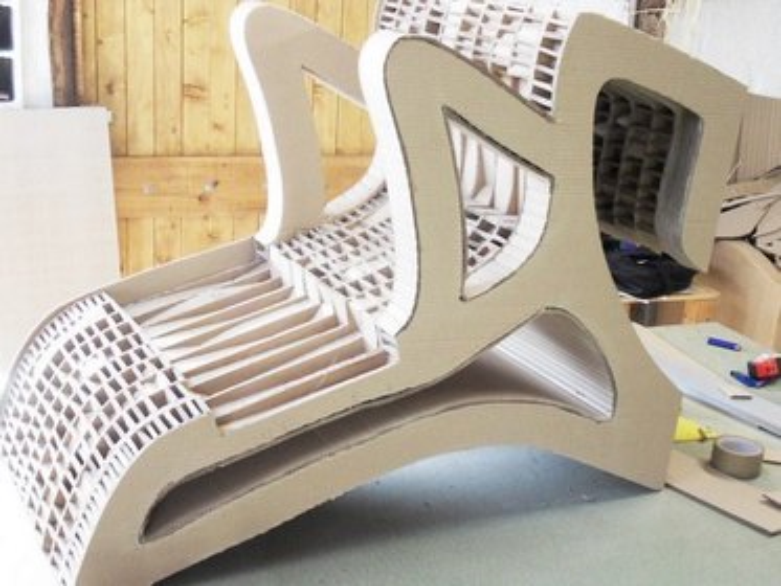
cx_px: 390
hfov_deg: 36.8
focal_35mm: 52
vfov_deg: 28.0
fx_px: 1174
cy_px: 293
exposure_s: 1/20
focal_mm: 9.1
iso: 400
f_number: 4.5
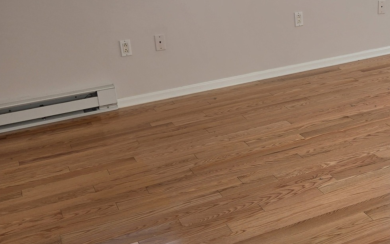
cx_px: 324
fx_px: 606
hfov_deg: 34.3
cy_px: 69
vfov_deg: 22.6
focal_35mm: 57
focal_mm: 5.4
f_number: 1.8
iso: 50
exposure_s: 1/120
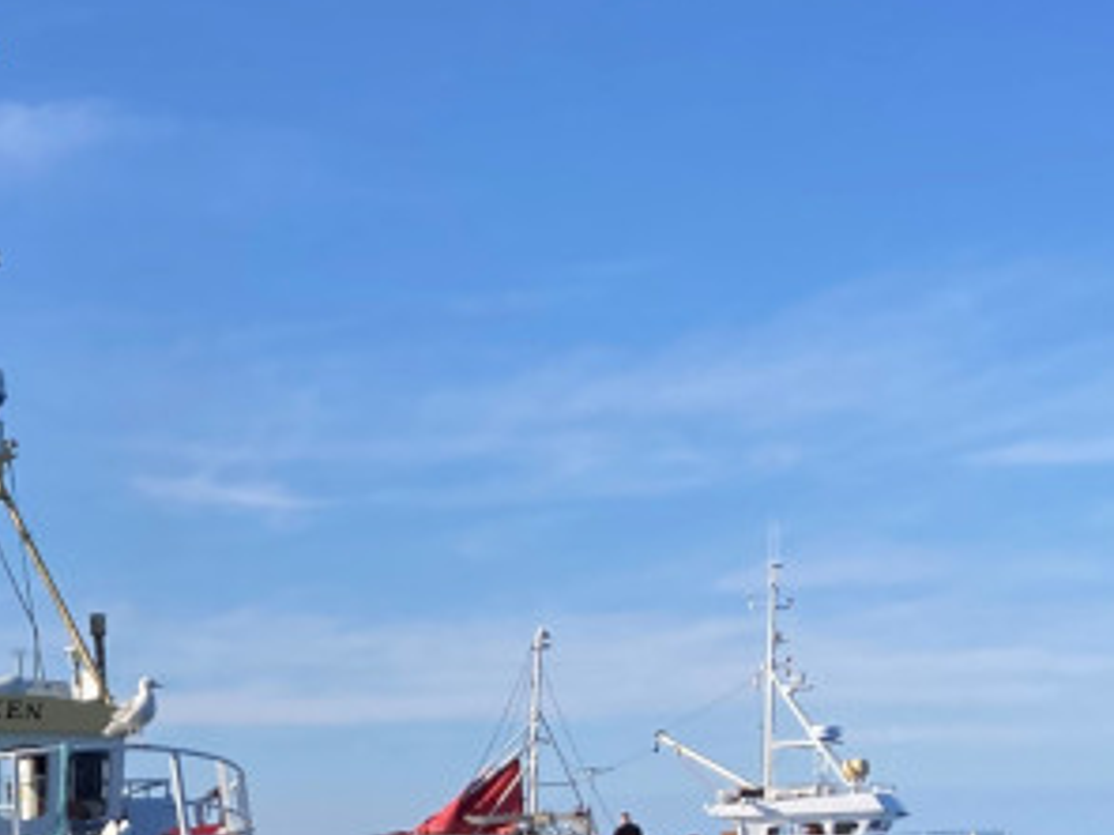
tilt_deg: -4.9
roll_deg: +2.3
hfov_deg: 19.3
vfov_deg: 14.2
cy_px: 1271
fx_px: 3122
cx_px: -132
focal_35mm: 97
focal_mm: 3.99
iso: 20
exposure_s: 1/1779
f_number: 1.8
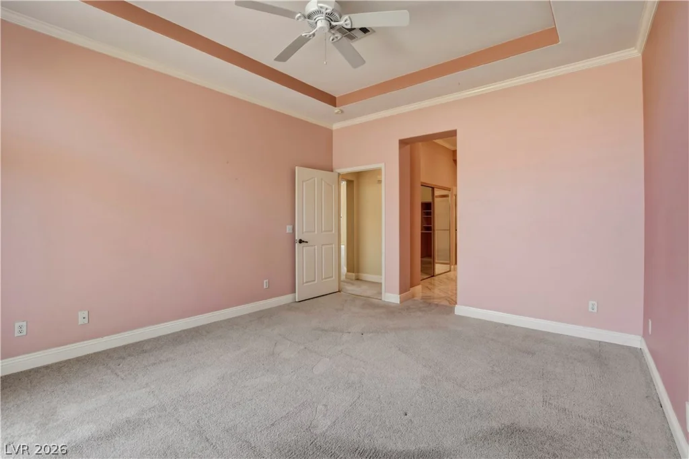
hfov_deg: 100.4
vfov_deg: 77.3
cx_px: 344
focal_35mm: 15
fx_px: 287
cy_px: 230
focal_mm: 10
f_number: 9
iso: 400
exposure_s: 1/20
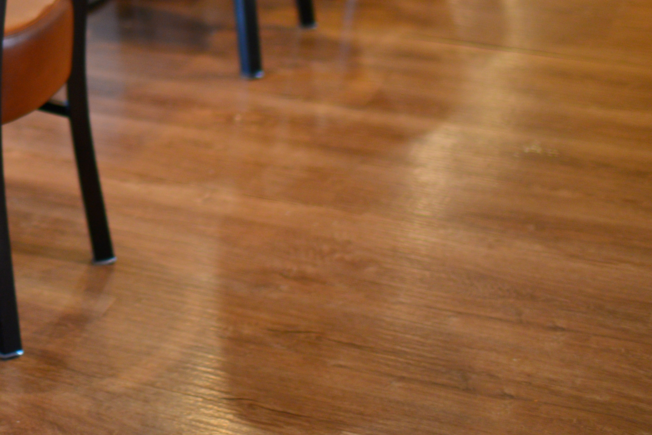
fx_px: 1957
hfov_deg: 17.4
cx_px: -266
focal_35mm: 108
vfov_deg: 12.1
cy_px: -200
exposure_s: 1/80
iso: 200
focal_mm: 35
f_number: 1.4
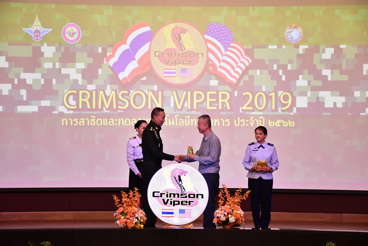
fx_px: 1151
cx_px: 184
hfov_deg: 18.2
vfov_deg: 12.2
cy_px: 123
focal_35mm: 112
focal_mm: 75
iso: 4000
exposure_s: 1/100
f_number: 5.6
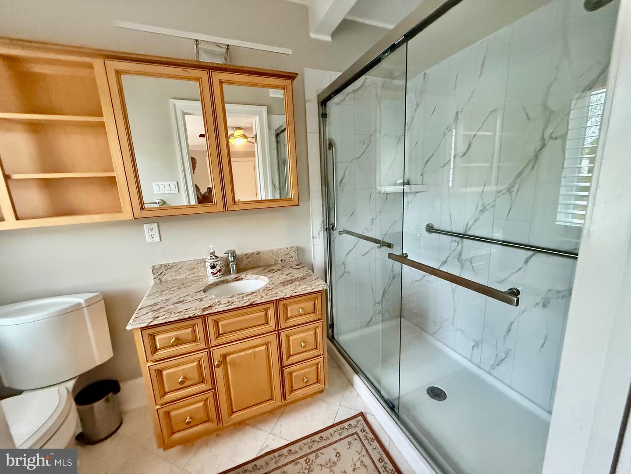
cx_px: 316
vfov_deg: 85.7
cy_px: 237
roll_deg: +2.4
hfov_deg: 102.1
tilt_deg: -11.5
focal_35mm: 14
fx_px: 255
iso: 1000
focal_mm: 2.22
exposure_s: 1/60
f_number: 2.2
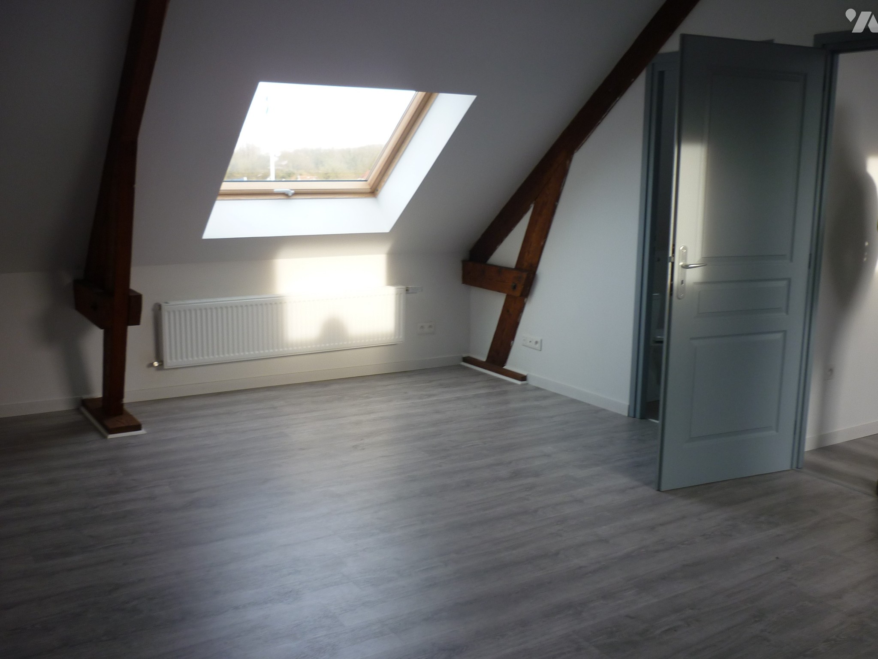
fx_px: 837
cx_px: 439
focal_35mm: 33
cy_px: 330
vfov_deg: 43.0
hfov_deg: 55.3
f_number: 2.8
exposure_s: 1/40
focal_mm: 5.5
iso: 80
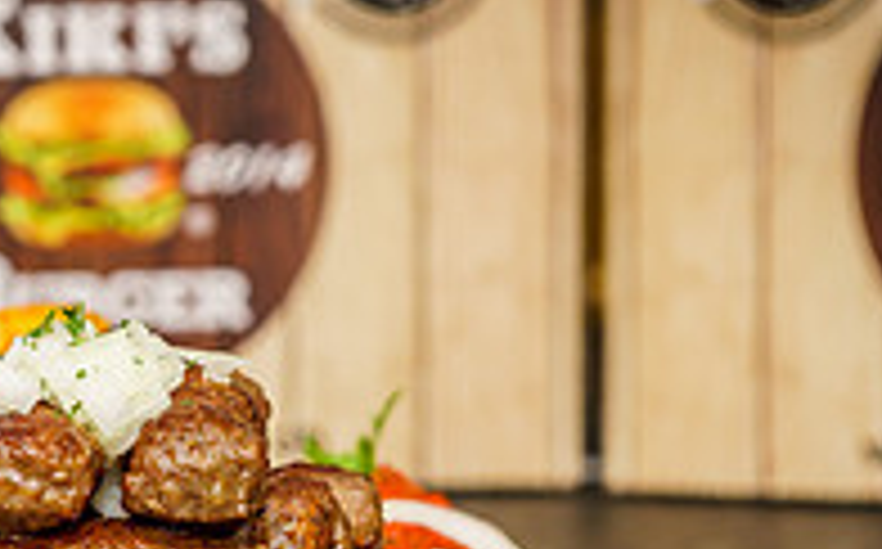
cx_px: 50
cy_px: 472
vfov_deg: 6.6
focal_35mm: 199
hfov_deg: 10.5
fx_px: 4778
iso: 100
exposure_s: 1/250
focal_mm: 60
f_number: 4
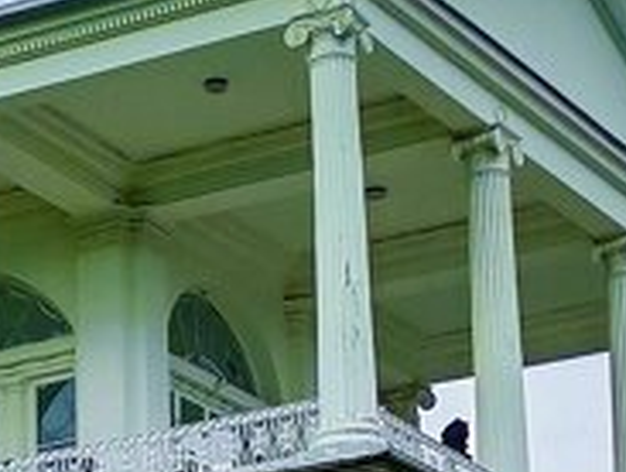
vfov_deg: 7.1
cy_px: 1065
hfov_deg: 9.6
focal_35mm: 198
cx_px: -352
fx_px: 3588
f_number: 1.95
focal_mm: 5.52
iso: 50
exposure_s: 1/2500
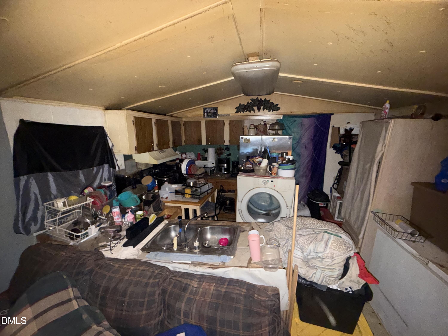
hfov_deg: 102.1
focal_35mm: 14
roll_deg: +1.4
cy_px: 168
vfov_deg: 85.7
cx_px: 224
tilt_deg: -10.7
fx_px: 181
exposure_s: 1/16
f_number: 2.2
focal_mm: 2.22
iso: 640
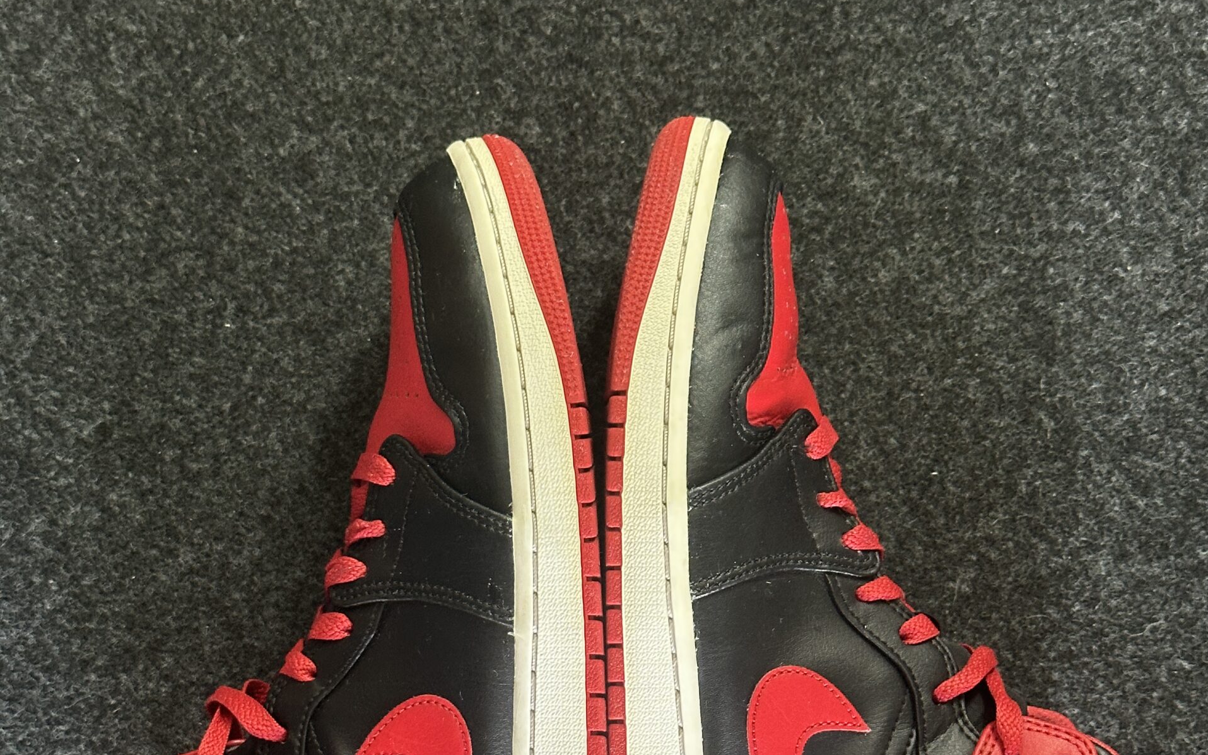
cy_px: 711
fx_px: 2239
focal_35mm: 68
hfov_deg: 30.2
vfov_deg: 18.7
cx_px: 605
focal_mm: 6.86
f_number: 1.78
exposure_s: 1/50
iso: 250
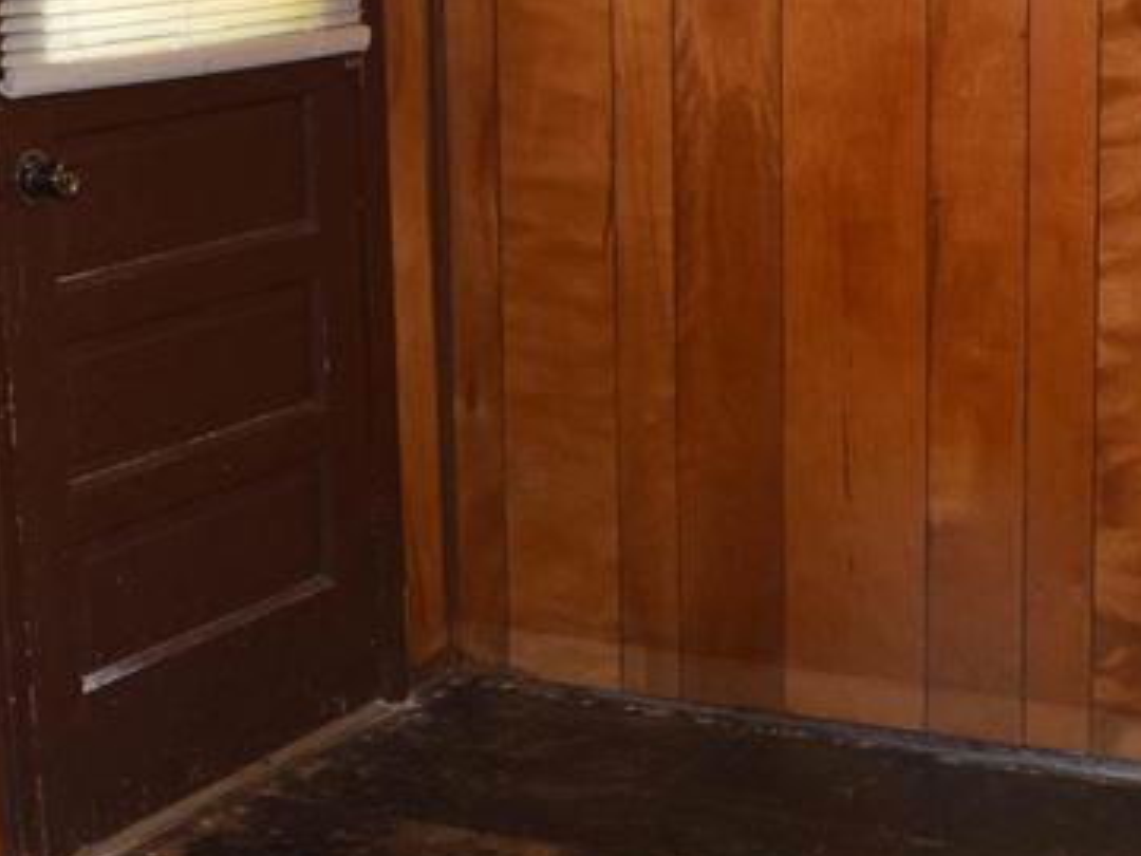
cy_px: 325
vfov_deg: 13.7
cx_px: 751
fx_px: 3550
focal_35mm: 108
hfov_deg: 18.2
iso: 800
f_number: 5
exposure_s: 1/100
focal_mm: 21
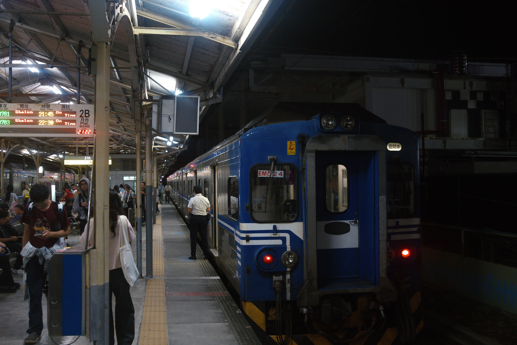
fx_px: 517
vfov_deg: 36.9
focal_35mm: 36
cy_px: 172
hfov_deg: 53.1
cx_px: 258
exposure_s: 1/60
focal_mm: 36
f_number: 5
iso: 4000
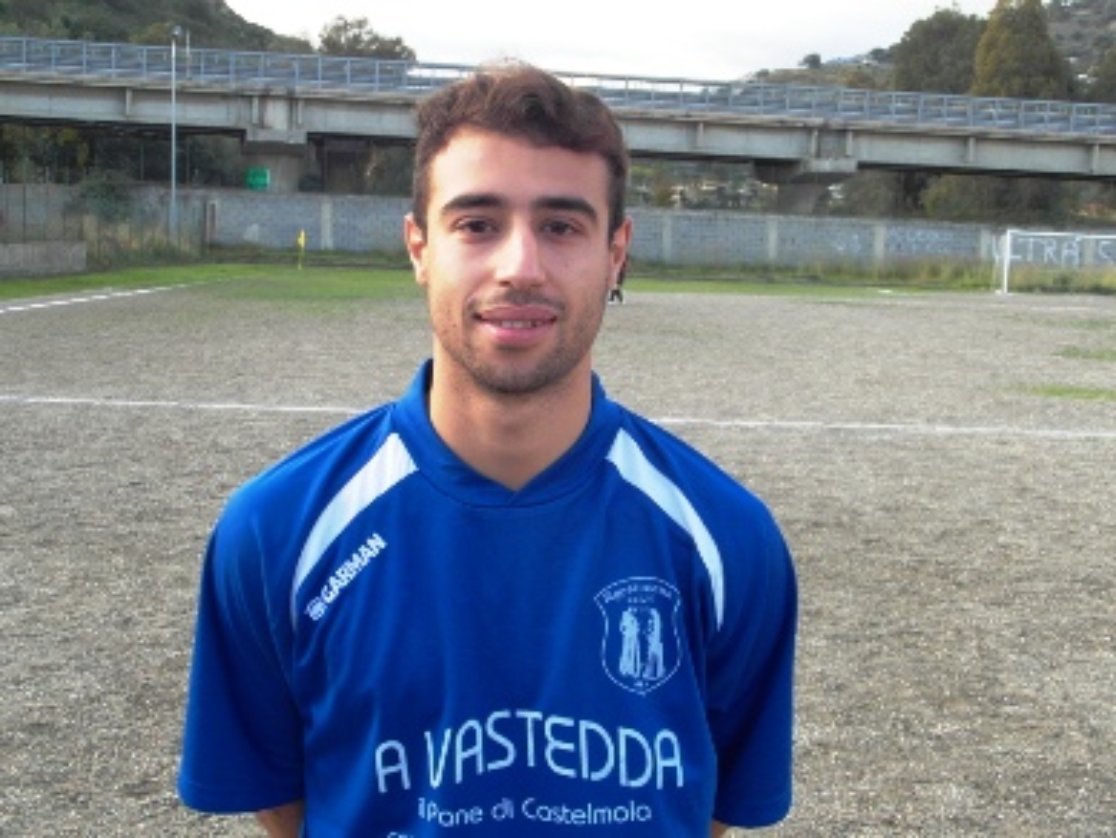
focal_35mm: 53
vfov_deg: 27.5
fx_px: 1709
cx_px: 558
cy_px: 419
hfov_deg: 36.2
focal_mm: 8.7
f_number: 3.8
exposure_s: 1/180
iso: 100
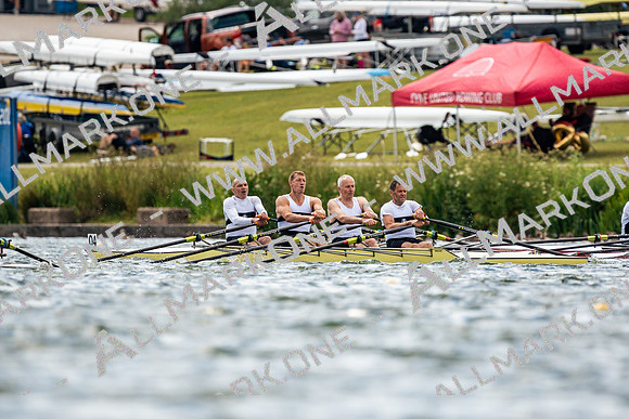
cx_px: 314
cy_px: 210
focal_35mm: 900
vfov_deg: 1.5
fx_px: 15728
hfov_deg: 2.3
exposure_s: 1/2000
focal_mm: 600
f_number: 6.3
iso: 320
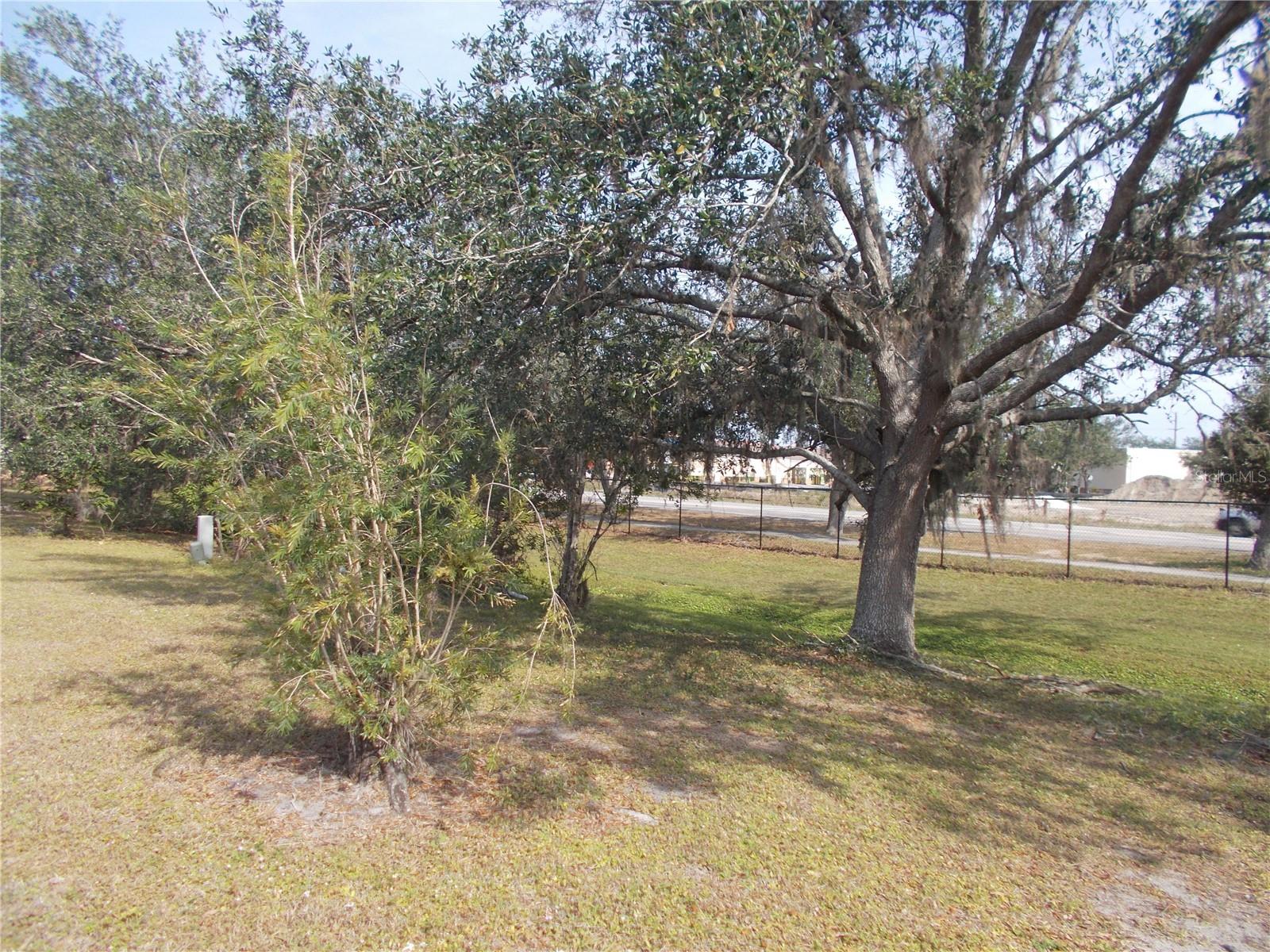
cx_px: 635
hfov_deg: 67.3
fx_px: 954
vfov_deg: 53.1
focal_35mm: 26
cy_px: 476
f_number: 8
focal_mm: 4.6
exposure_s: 1/80
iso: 80
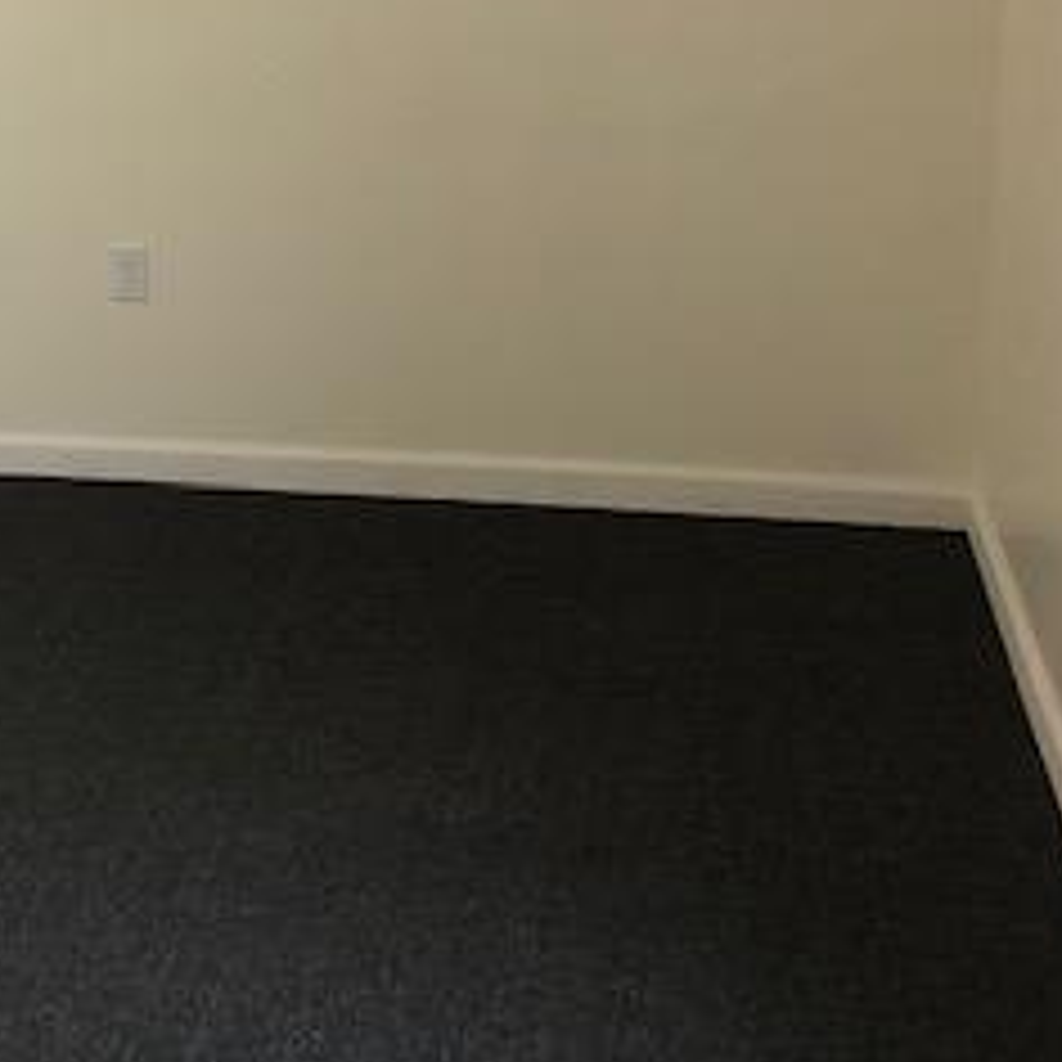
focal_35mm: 67
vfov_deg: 25.5
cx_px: -180
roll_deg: +3.2
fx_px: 2326
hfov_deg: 23.7
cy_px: 306
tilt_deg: -13.3
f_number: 1.8
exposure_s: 1/15
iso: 50
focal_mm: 3.99
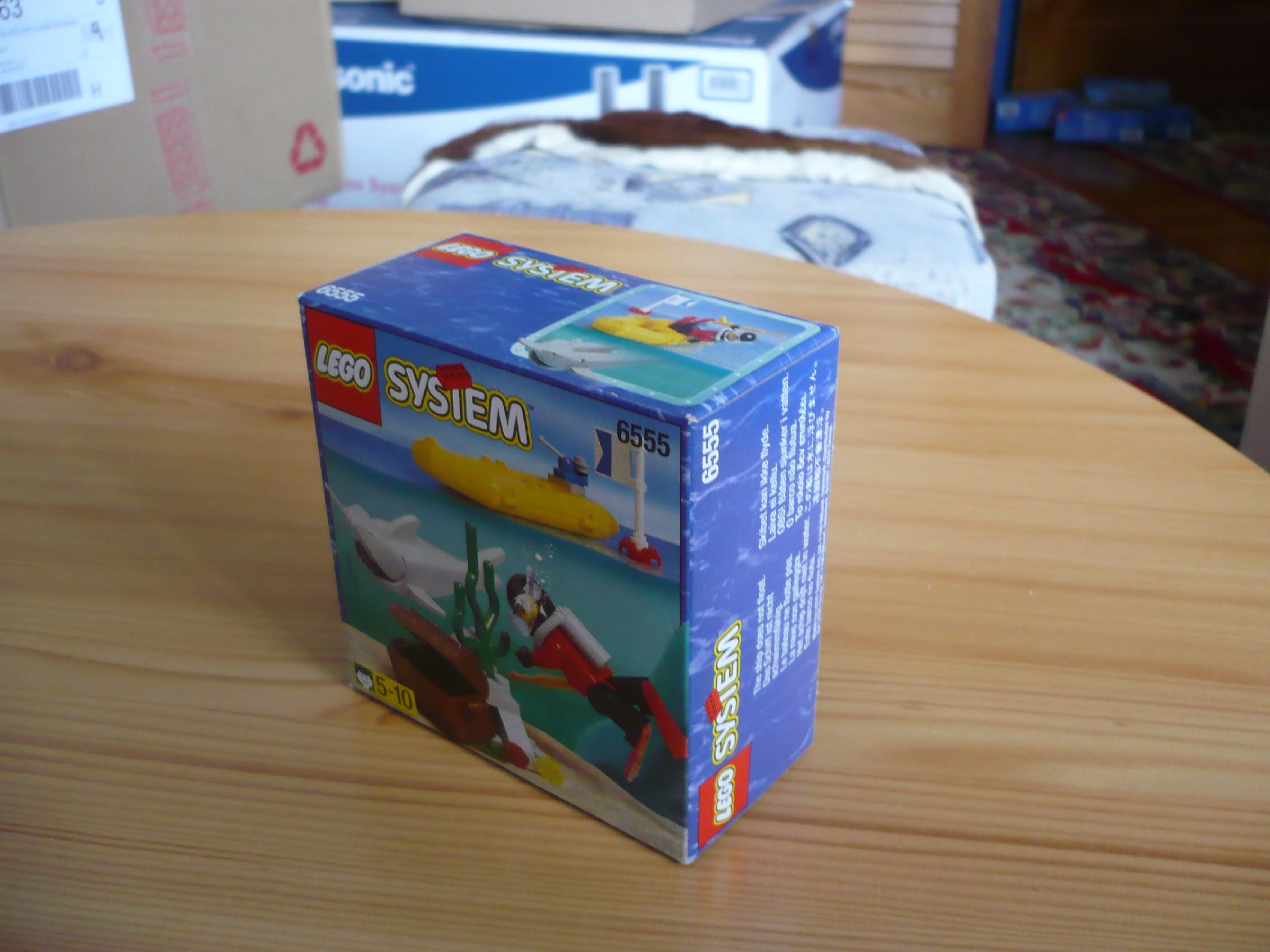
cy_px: 476
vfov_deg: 40.7
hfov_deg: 52.6
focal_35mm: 35
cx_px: 635
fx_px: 1284
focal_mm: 5.8
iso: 200
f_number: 2.8
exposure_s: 1/30
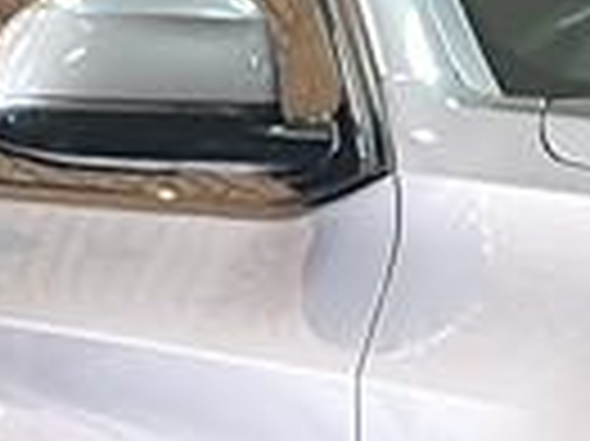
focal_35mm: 204
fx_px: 3474
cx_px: 1058
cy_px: 734
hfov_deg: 9.3
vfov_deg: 7.1
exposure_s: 1/25
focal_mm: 4.3
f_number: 2.4
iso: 250
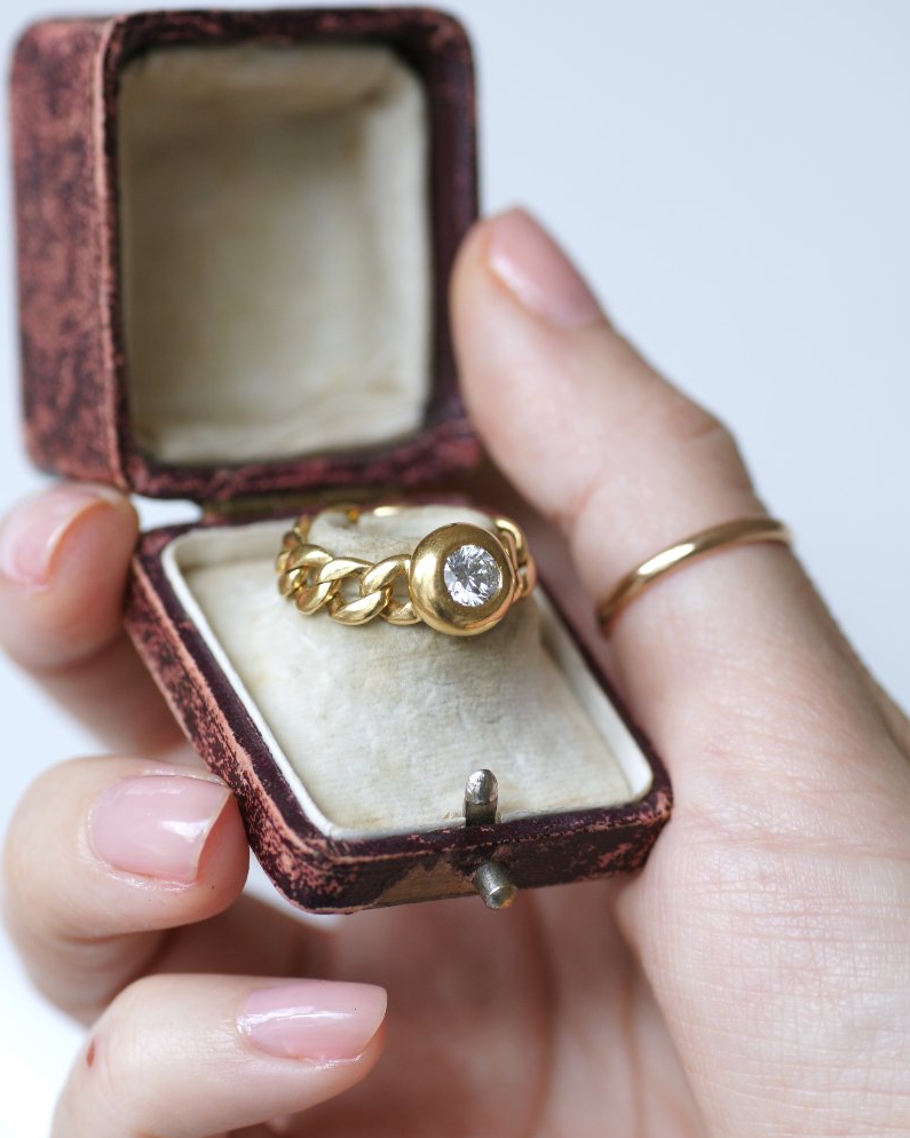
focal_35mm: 119
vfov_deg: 16.2
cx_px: 454
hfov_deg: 13.0
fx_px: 4007
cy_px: 551
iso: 200
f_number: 4
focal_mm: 70
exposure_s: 1/125
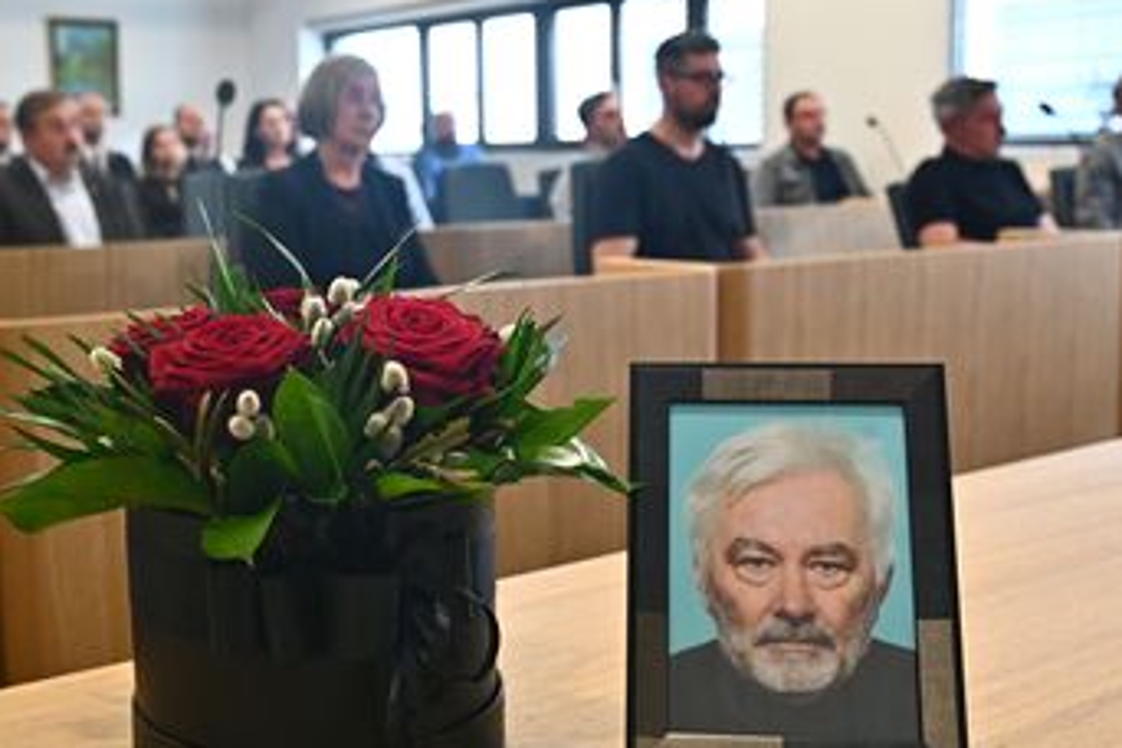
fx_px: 1434
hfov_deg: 42.6
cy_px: 374
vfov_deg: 29.2
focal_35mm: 46
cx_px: 472
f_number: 8
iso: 3200
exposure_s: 1/60
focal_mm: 35
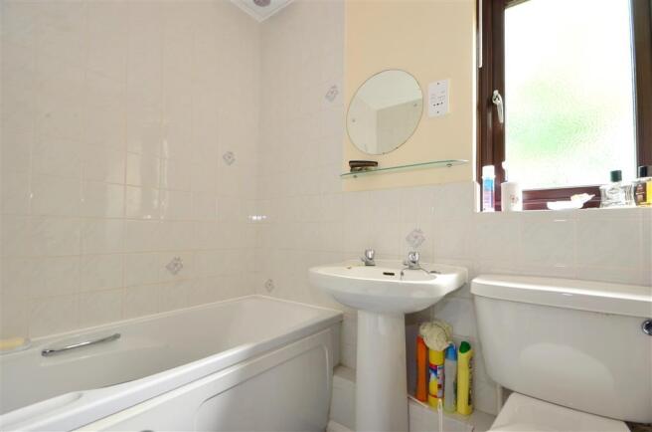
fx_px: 298
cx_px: 326
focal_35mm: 16
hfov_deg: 95.1
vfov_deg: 71.8
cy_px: 216
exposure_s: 1/1.6
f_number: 11
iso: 200
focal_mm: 11
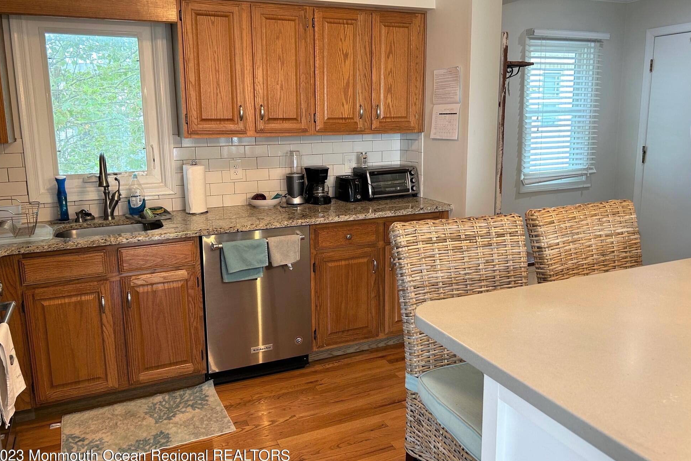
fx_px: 537
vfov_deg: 46.4
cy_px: 211
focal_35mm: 28
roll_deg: +0.9
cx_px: 336
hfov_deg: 65.5
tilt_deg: -9.7
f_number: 1.5
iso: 100
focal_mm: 5.7
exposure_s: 1/60
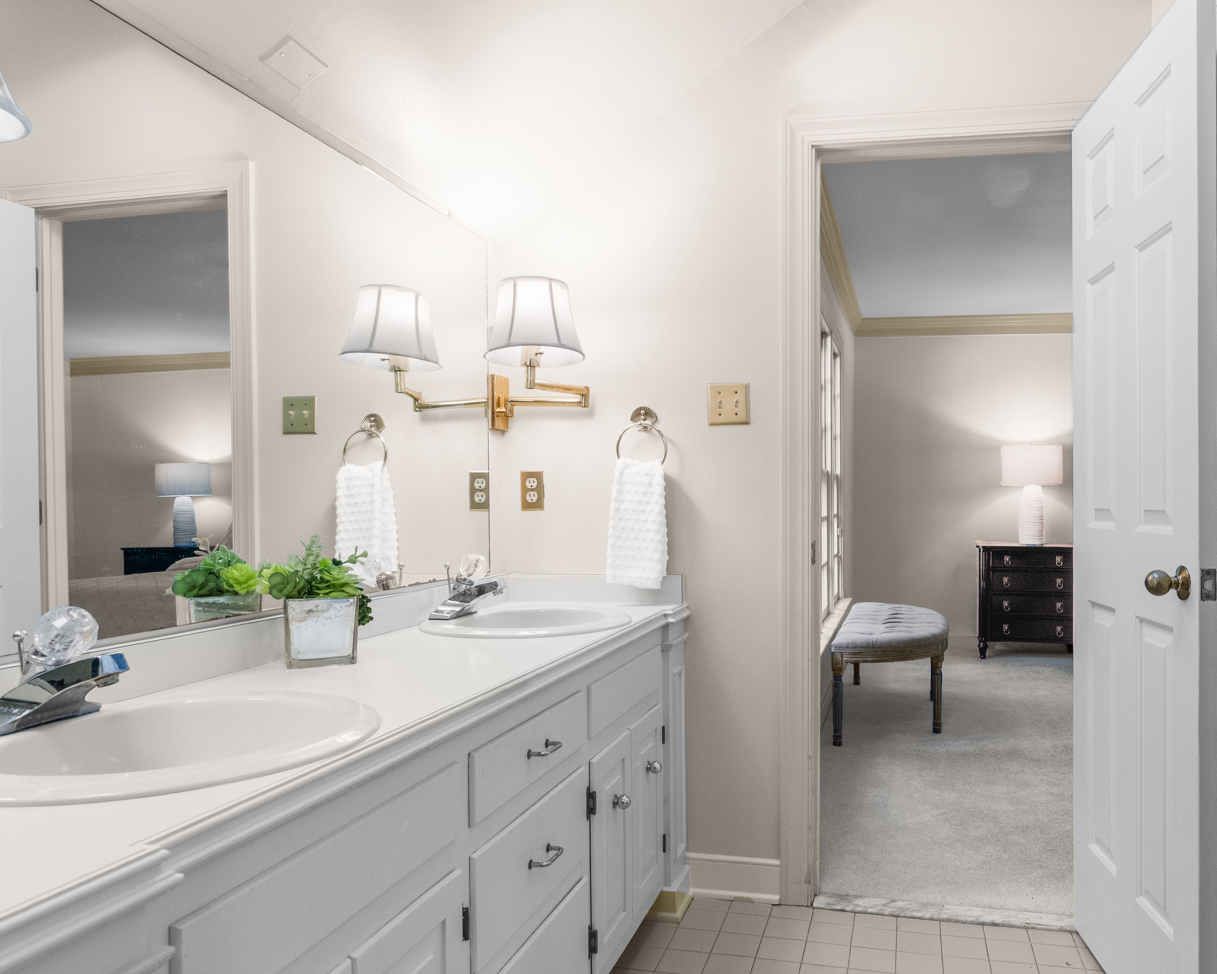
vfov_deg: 56.7
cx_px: 736
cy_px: 530
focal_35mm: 25
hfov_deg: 67.4
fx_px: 900
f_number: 5.6
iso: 1250
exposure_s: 1/13
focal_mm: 15
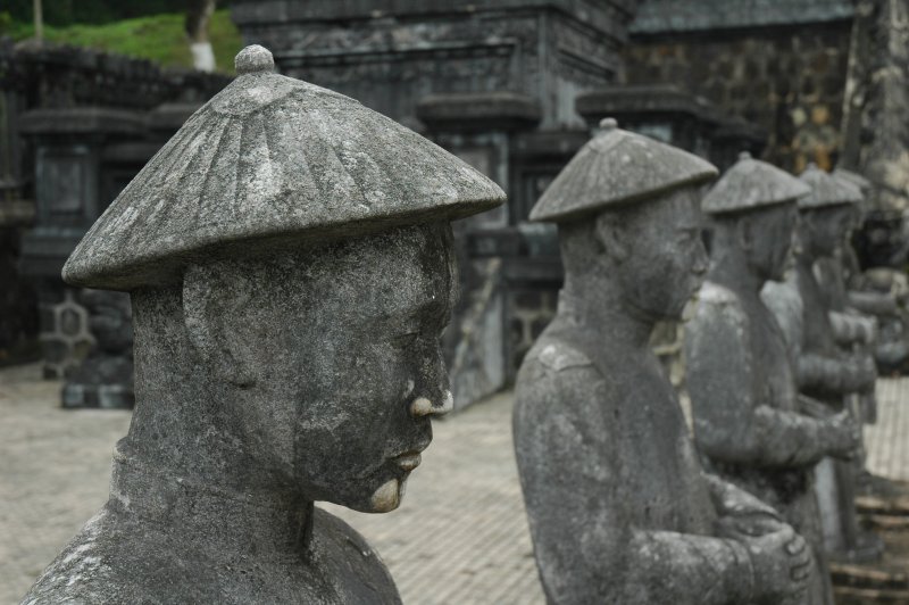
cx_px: 454
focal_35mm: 57
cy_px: 302
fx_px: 1438
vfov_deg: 23.7
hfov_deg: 35.1
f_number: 6.3
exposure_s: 1/125
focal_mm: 38
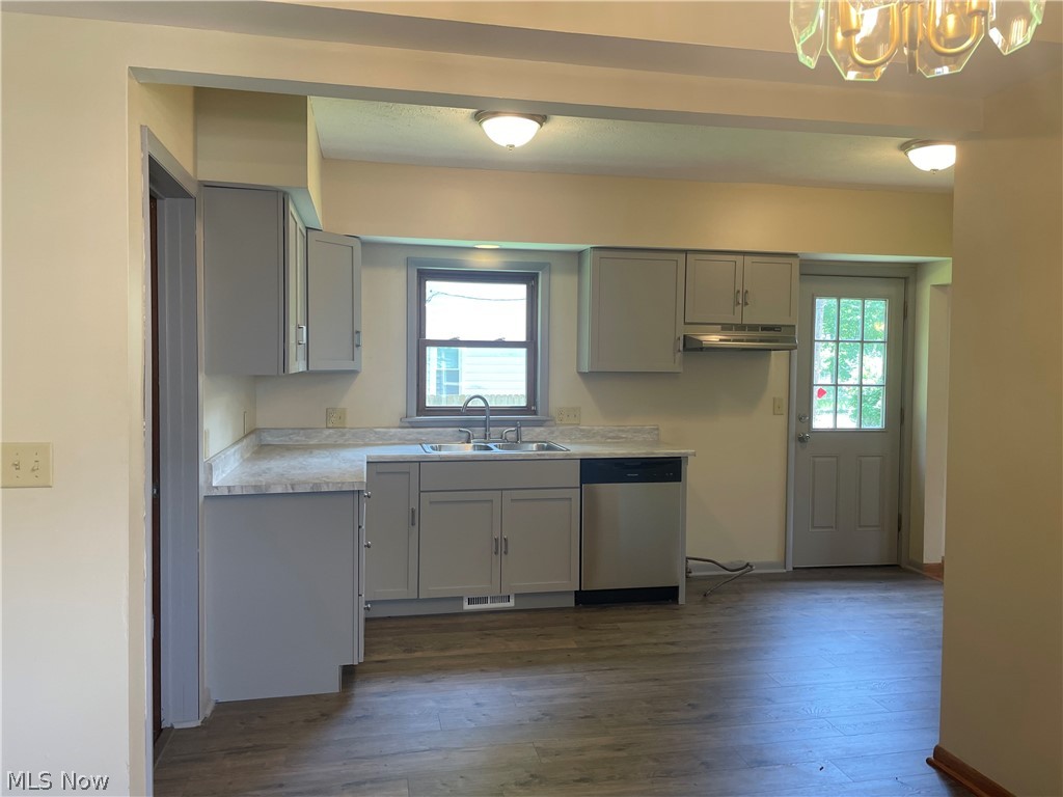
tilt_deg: -2.1
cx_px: 532
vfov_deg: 53.1
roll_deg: -0.5
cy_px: 398
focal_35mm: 26
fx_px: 798
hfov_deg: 67.3
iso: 100
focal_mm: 4.2
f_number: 1.6
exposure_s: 1/120
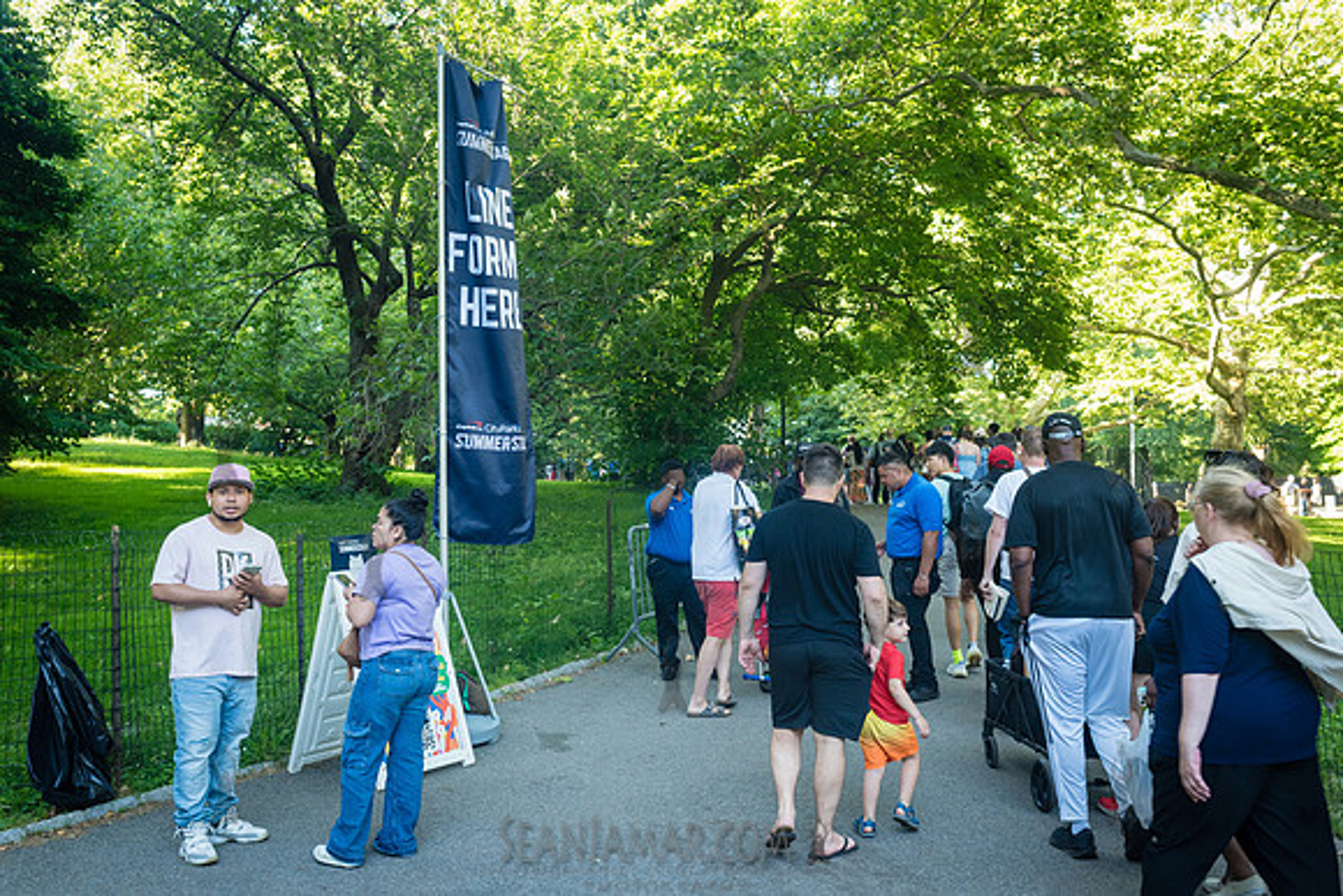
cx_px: 672
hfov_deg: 54.4
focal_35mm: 35
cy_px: 448
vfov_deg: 37.9
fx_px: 1306
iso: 1250
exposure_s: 1/125
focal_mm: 35
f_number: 5.6
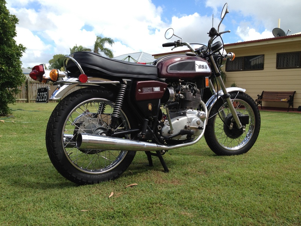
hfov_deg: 52.6
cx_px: 150
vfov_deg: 40.7
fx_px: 304
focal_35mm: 35
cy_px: 113
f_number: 2.4
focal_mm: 4.28
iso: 64
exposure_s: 1/1042
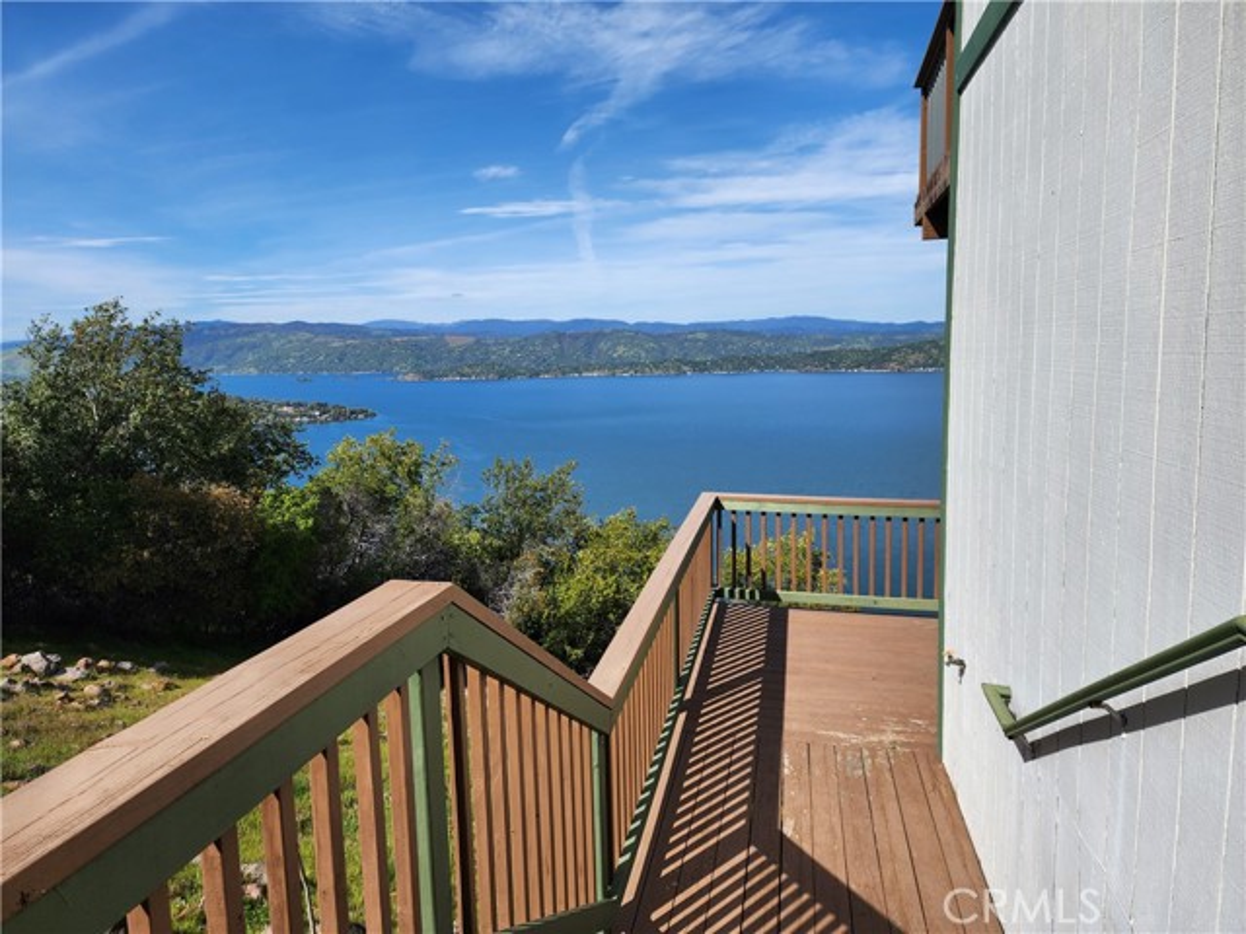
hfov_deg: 73.9
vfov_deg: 58.9
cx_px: 623
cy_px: 467
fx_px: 828
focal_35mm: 23
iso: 12
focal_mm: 6.4
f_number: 1.8
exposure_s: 1/1358
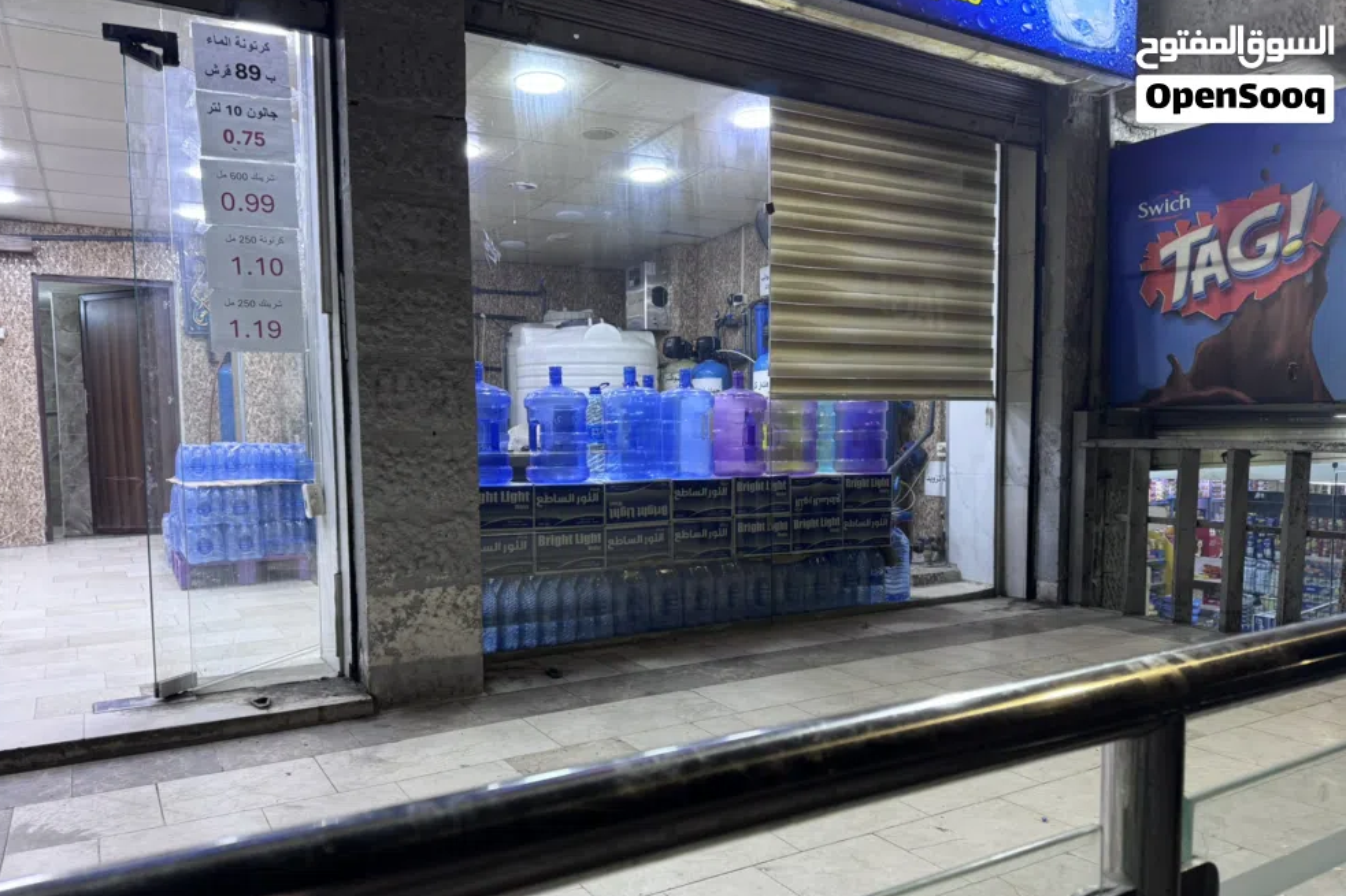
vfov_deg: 49.4
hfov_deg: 69.4
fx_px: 972
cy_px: 517
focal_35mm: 26
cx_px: 667
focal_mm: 6.76
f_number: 1.78
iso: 200
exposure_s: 1/100
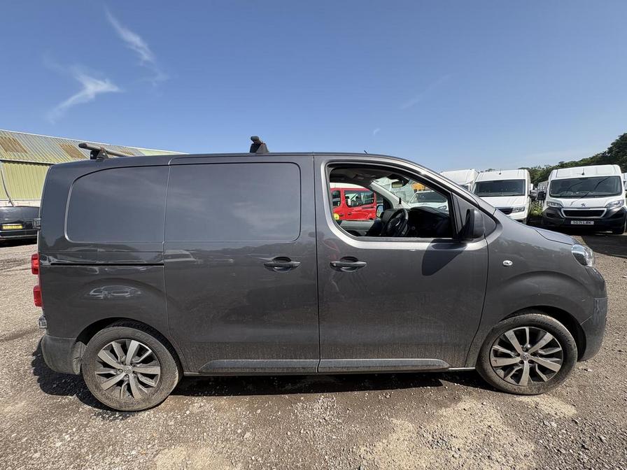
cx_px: 314
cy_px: 235
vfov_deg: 85.7
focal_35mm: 14
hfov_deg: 102.1
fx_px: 254
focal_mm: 2.22
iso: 64
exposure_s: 1/1110
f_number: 2.2
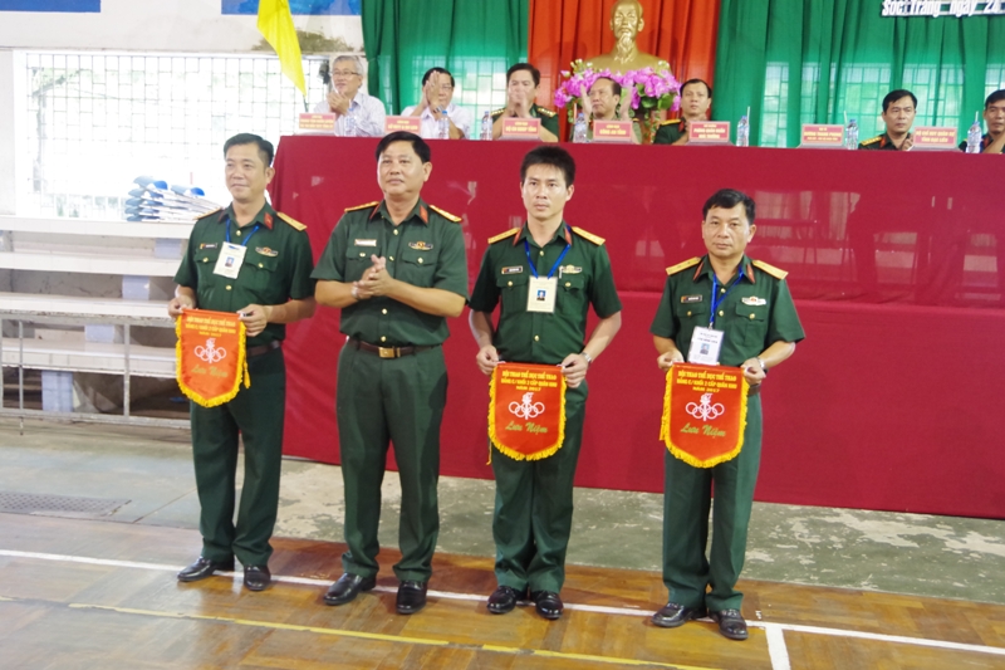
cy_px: 335
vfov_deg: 36.9
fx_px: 1005
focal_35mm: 36
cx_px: 502
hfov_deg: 53.1
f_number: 4
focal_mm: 24
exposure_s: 1/25
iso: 1600
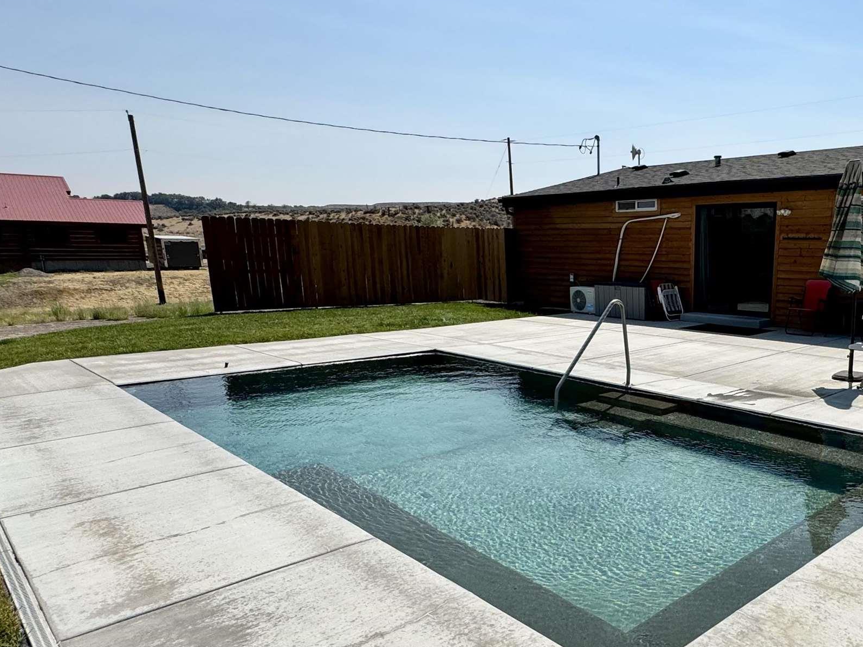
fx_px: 673
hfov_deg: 61.4
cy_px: 416
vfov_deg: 50.7
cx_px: 655
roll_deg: -0.8
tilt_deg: -14.5
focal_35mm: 27
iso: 50
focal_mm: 2.22
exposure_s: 1/3247
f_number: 2.2
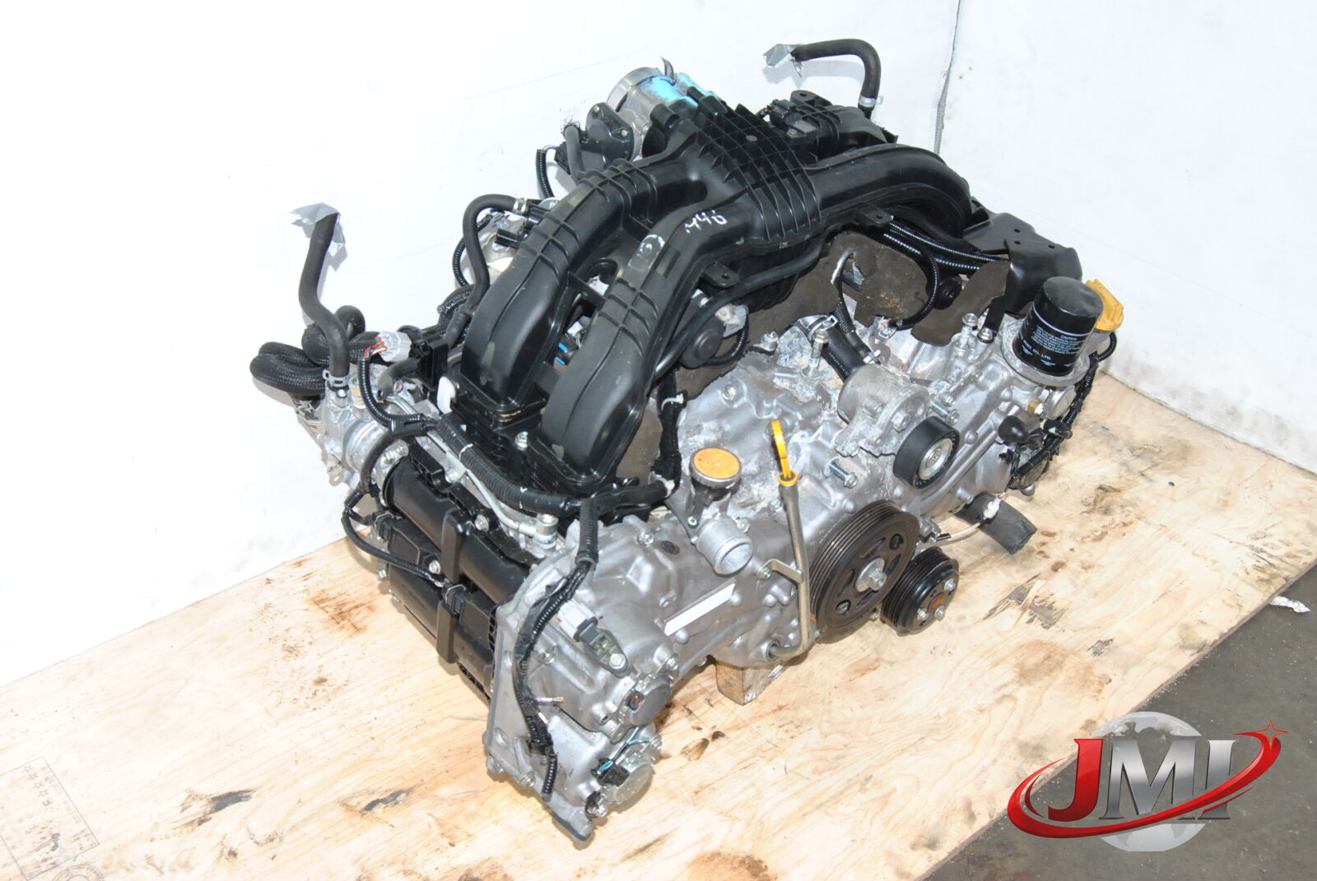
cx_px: 658
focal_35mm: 39
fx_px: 1428
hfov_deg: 49.5
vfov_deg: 34.3
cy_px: 440
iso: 800
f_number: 10
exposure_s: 1/200
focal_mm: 26
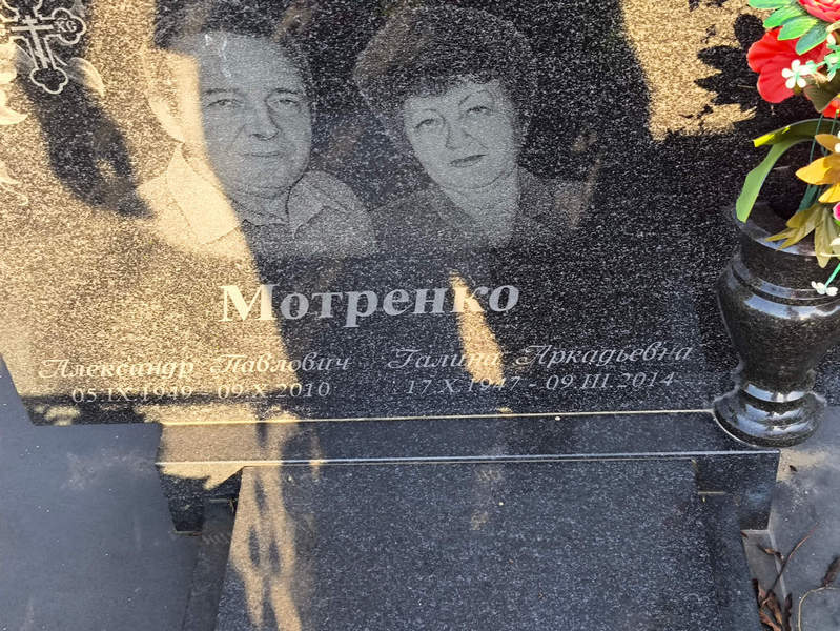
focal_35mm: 50
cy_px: 316
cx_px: 420
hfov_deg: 38.2
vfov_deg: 29.1
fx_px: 1214
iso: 50
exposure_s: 1/186
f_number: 1.7
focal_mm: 4.71
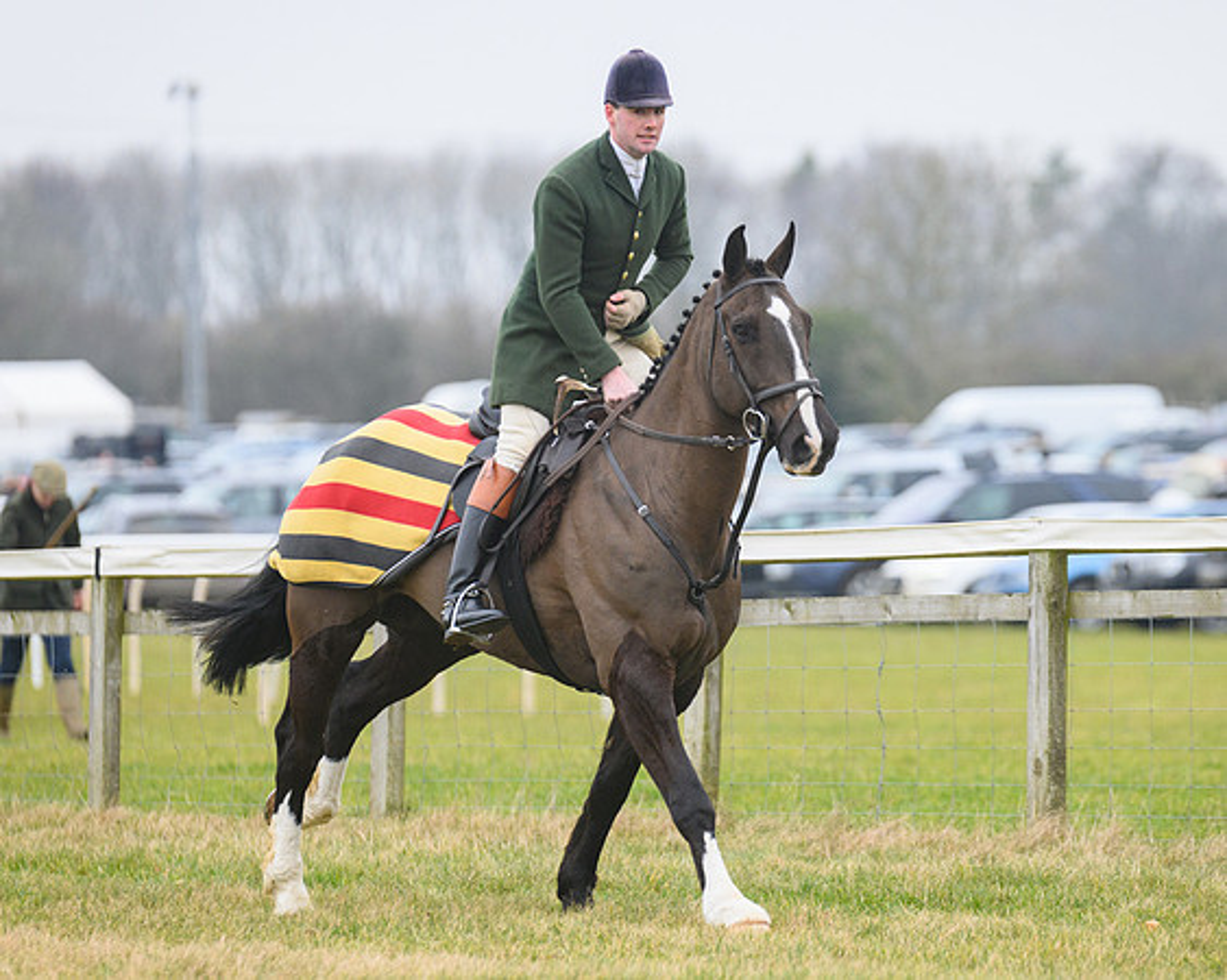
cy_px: 485
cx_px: 670
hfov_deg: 6.2
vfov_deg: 5.0
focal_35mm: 311
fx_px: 11275
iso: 1250
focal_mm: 250
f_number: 5
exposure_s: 1/1000
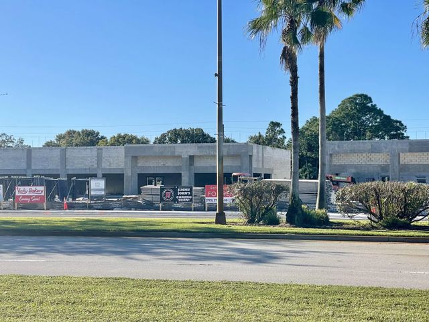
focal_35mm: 64
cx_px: 214
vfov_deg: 22.9
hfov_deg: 30.3
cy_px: 161
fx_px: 793
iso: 20
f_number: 2.2
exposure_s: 1/1410
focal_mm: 7.5
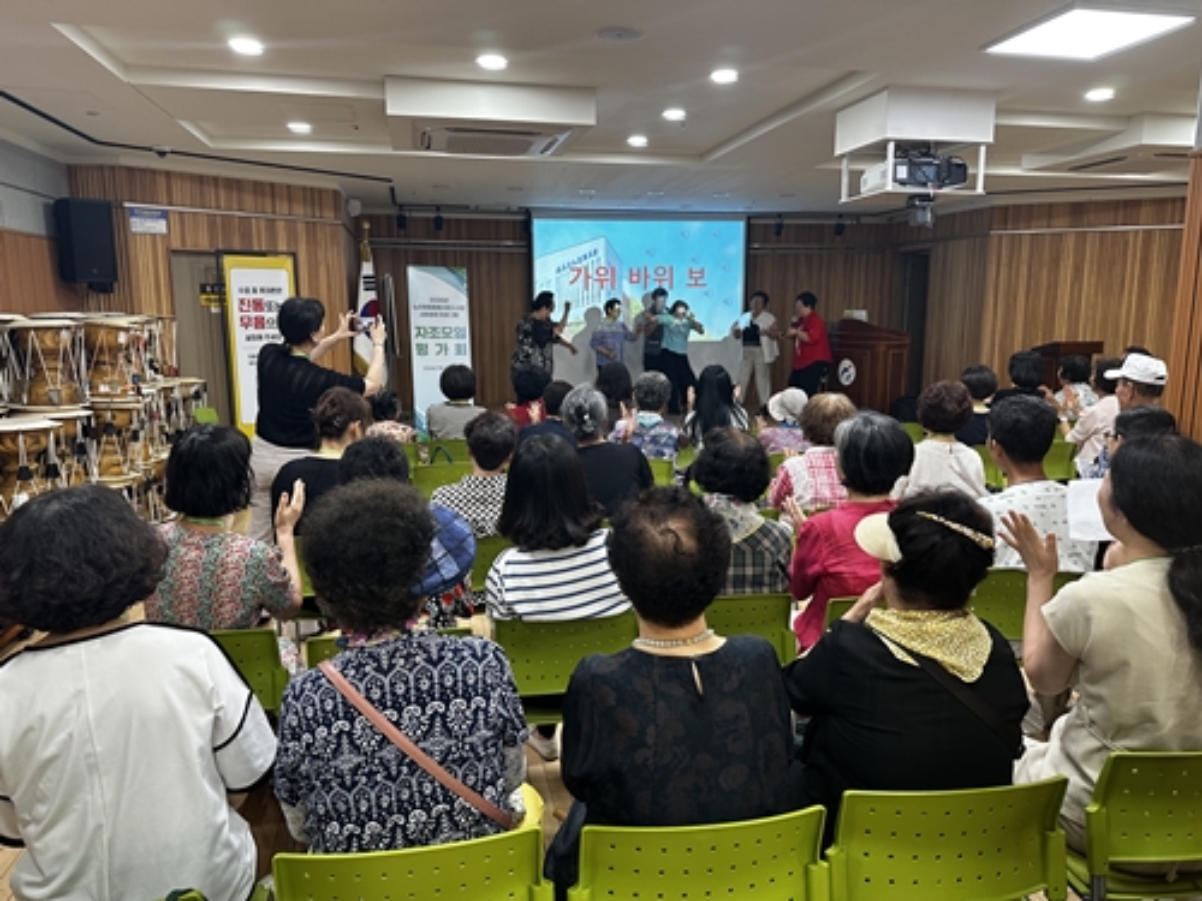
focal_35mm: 24
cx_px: 601
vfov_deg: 56.8
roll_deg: -0.3
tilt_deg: -9.6
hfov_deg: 71.6
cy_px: 450
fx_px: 833
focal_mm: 6.86
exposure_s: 1/60
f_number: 1.78
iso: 160
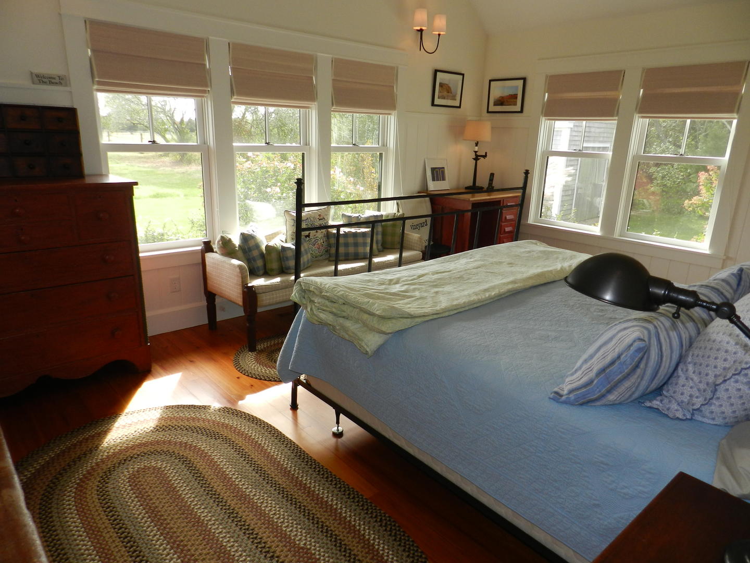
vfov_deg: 58.9
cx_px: 375
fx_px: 498
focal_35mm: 23
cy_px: 282
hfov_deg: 73.9
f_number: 3.4
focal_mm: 4
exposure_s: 1/100
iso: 160
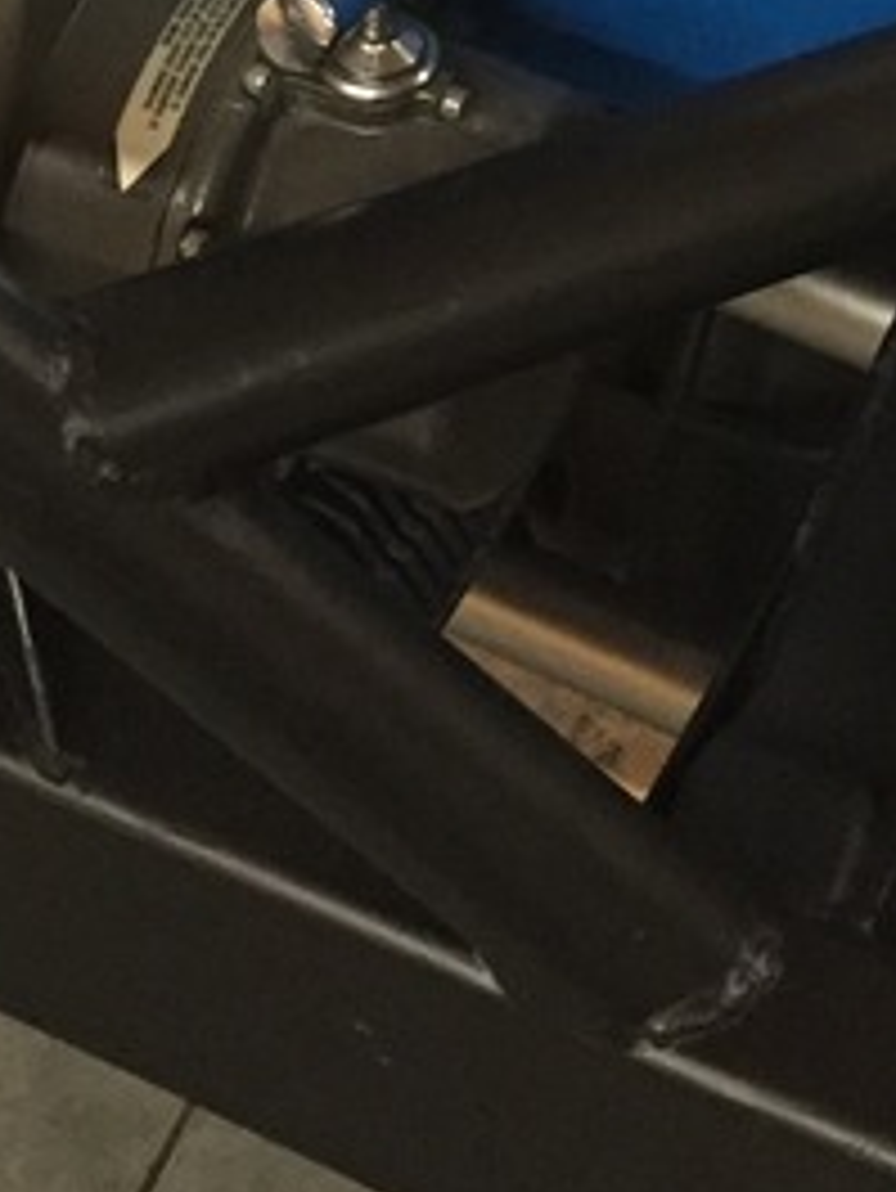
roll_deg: +2.9
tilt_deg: -32.7
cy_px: -733
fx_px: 3862
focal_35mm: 112
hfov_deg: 13.2
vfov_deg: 15.8
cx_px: 320
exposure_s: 1/30
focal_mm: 4.15
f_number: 2.2
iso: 200
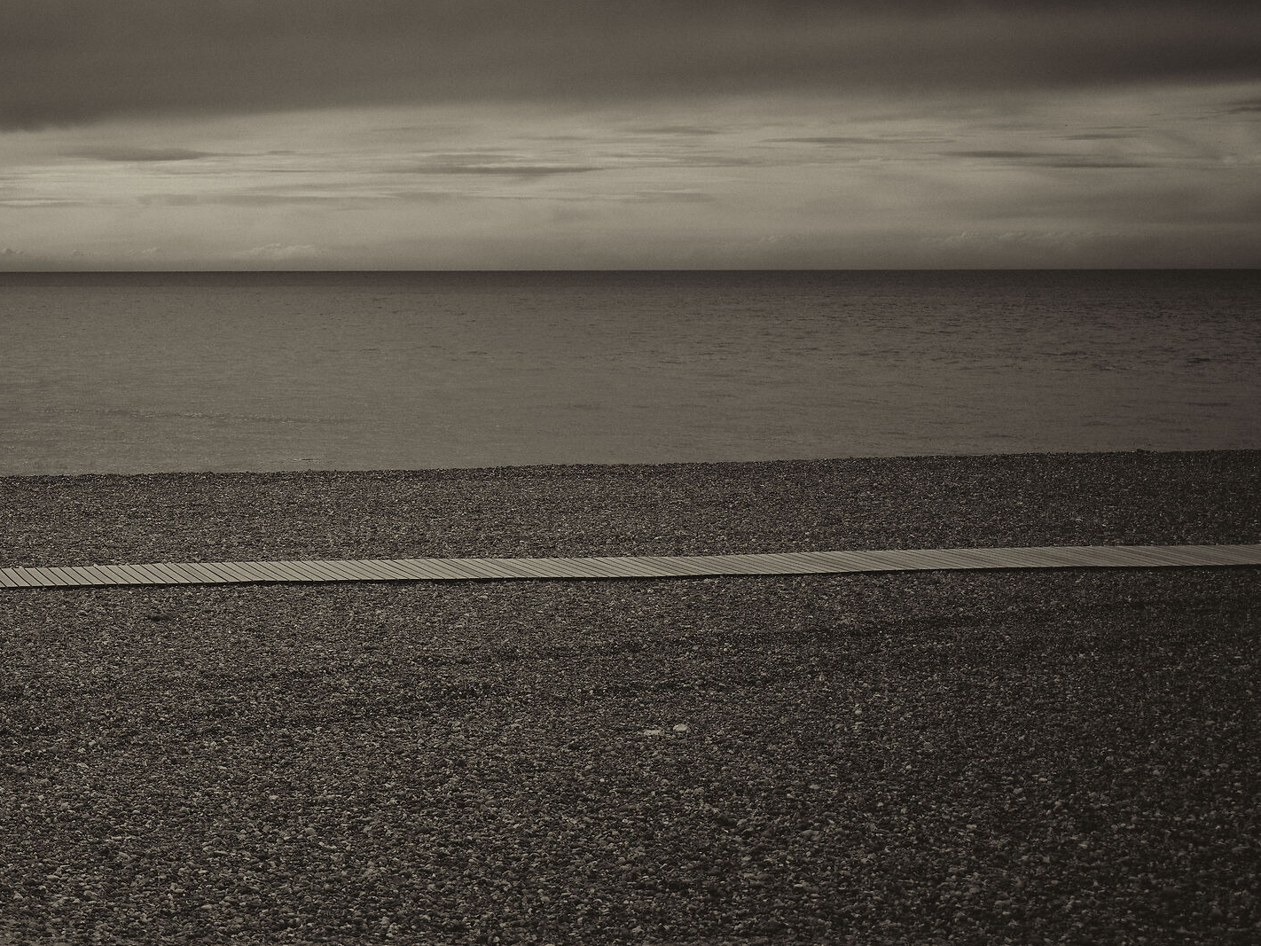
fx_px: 2951
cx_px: 236
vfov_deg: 18.1
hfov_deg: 23.7
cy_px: 196
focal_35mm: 81
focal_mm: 60.7
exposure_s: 1/340
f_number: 5.4
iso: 100
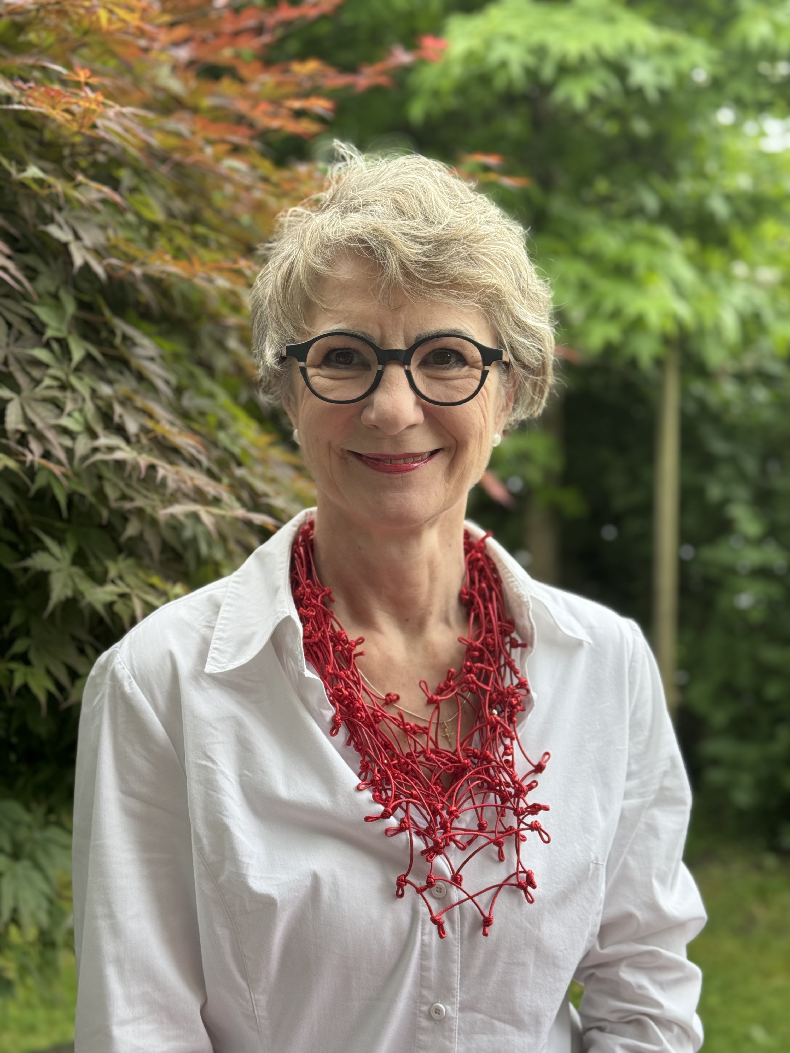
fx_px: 1461
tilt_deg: -5.3
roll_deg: +0.4
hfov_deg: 30.3
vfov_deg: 39.7
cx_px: 395
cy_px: 526
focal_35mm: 48
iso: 64
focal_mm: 6.76
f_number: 1.78
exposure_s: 1/247
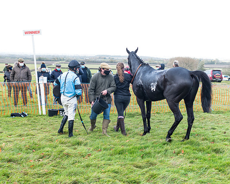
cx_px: 127
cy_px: 92
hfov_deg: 39.5
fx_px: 320
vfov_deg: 32.1
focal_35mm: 47
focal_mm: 35
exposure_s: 1/1000
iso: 1250
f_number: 5
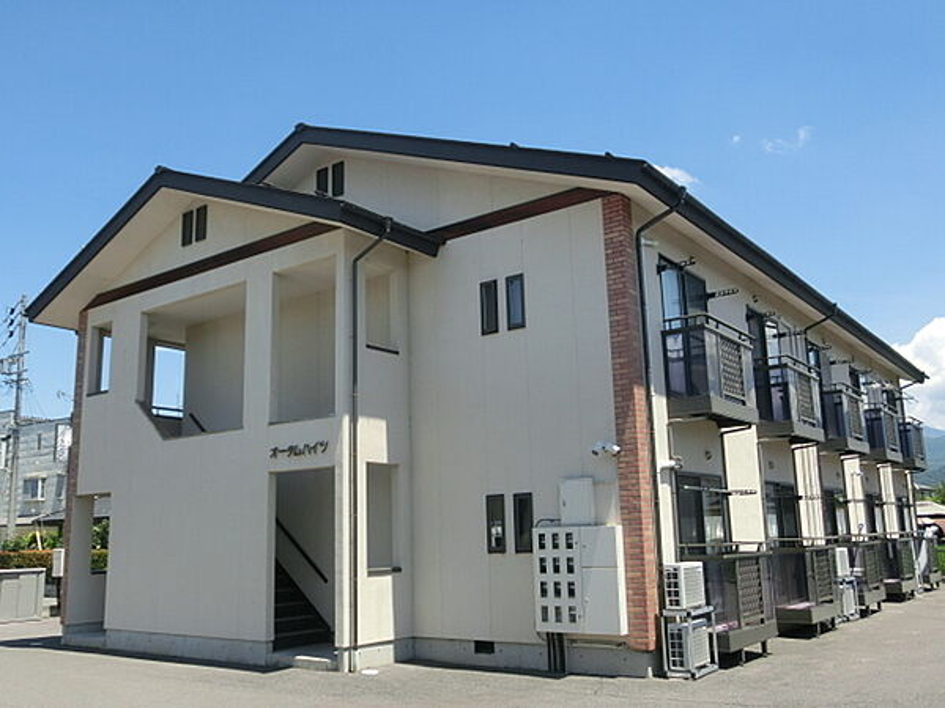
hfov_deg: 55.4
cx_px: 472
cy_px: 354
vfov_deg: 42.9
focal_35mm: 33
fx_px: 901
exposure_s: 1/640
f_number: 3.7
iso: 80
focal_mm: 5.93
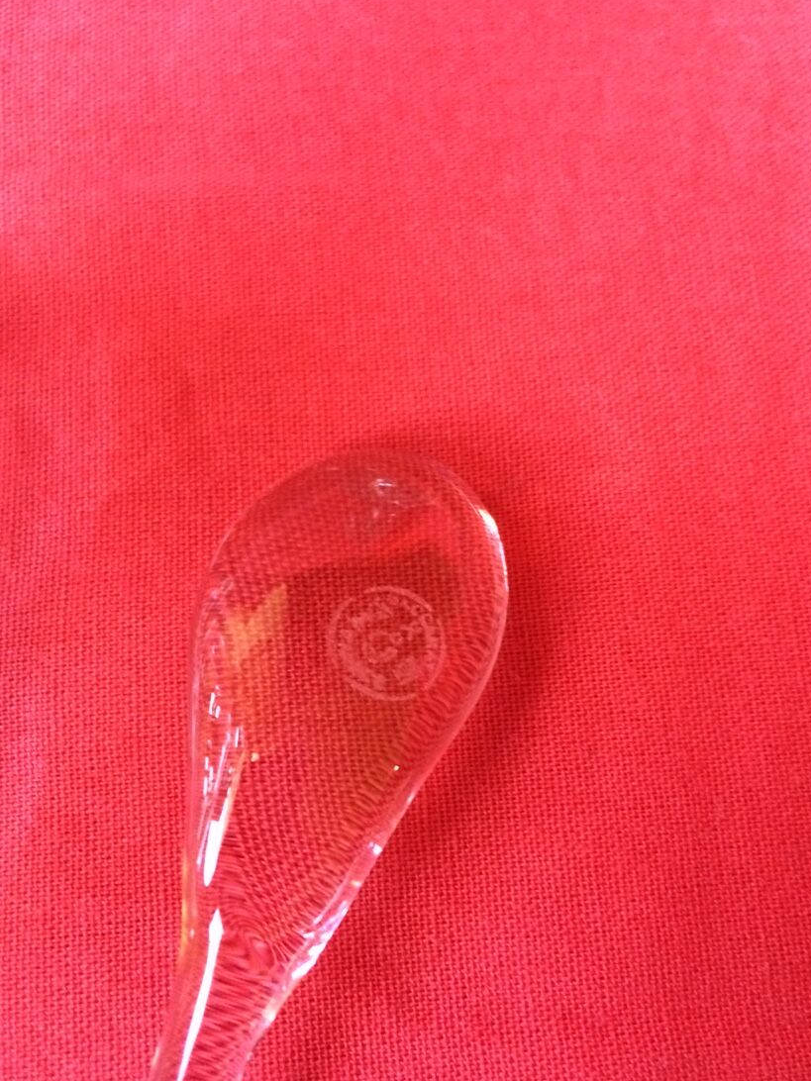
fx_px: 1062
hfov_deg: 41.8
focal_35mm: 34
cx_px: 444
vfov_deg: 53.9
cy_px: 566
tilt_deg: -77.5
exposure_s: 1/17
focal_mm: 4.15
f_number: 2.2
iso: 400
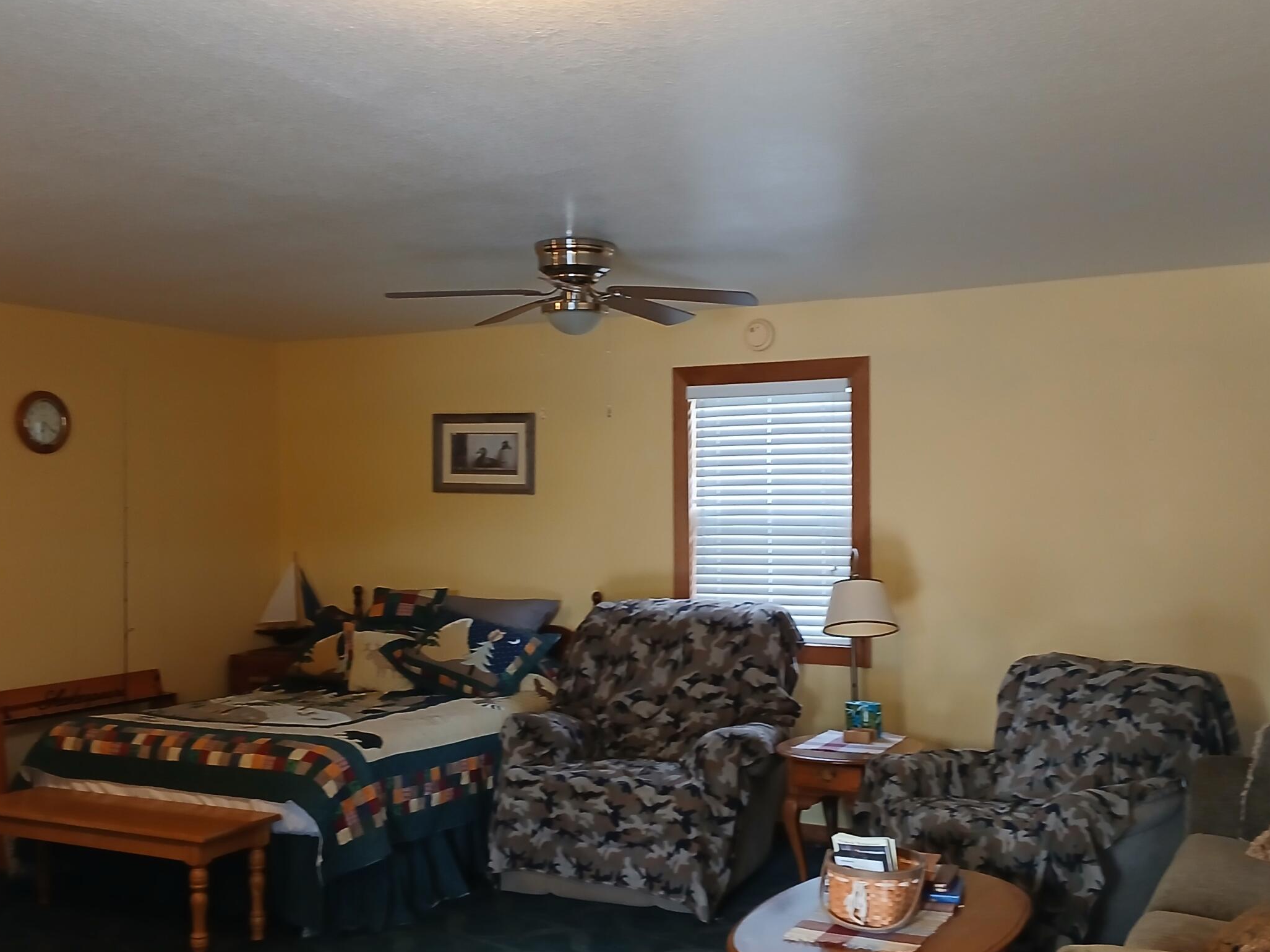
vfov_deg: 37.7
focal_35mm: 38
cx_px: 632
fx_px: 1394
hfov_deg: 49.0
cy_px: 532
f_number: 1.8
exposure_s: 1/40
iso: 250
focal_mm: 3.98
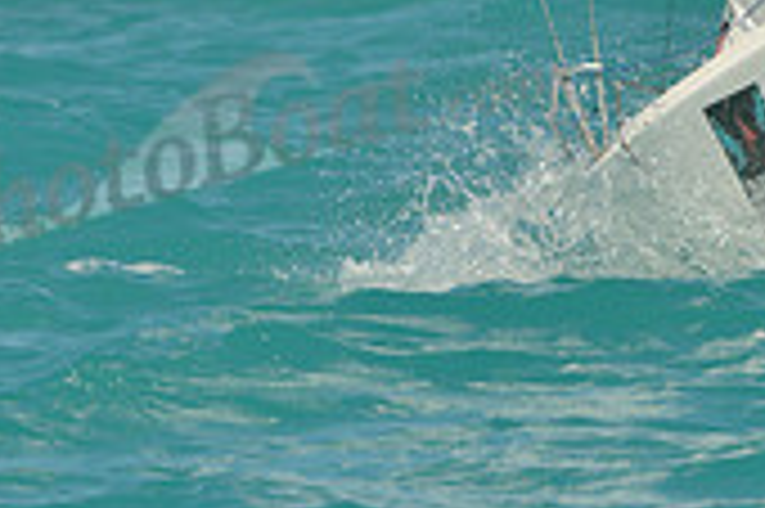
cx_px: 783
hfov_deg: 1.5
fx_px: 29041
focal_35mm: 1368
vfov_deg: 1.0
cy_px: -151
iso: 280
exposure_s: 1/1250
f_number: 9
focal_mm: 400
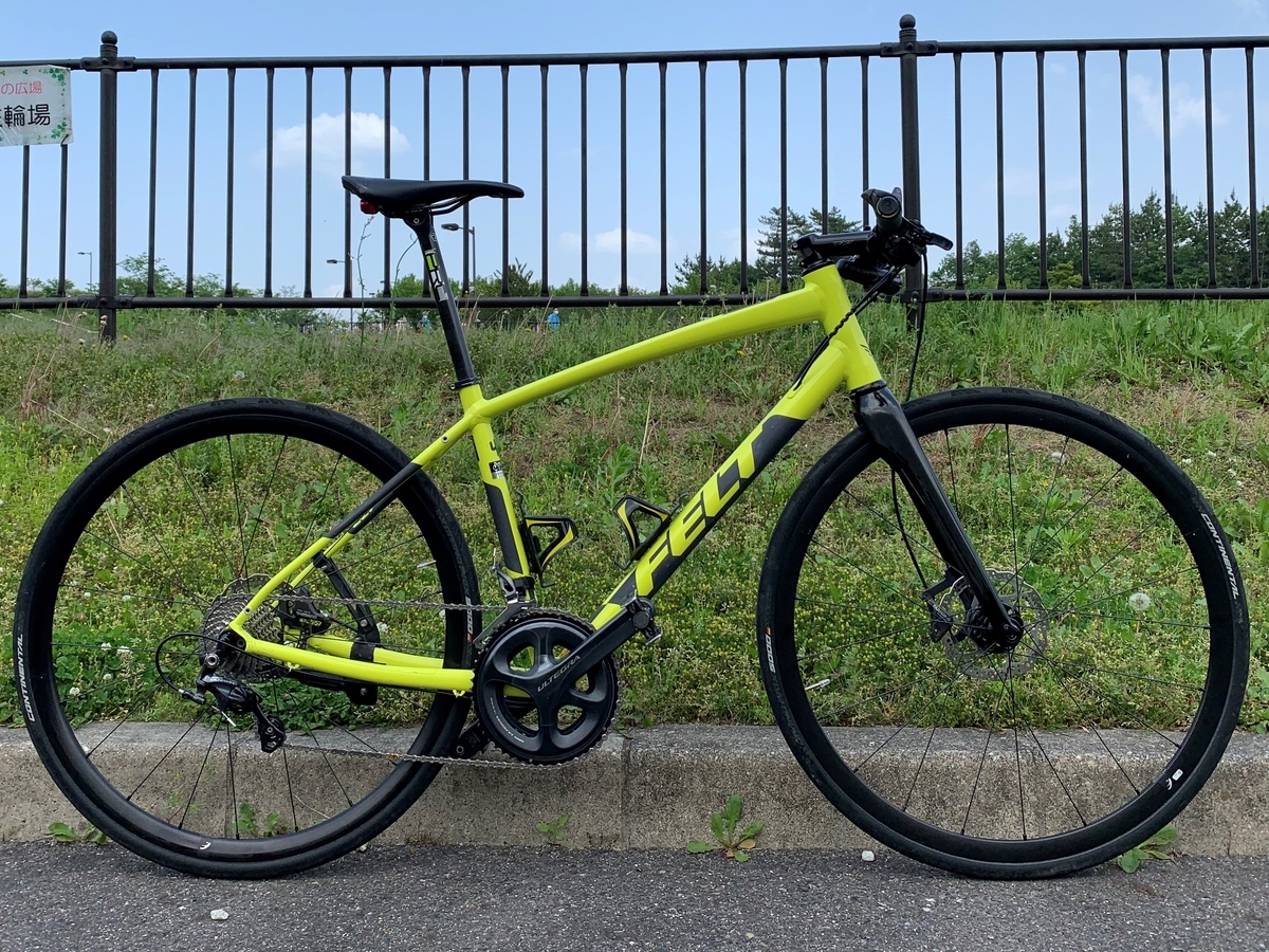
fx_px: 953
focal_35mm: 26
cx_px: 634
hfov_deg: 67.3
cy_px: 476
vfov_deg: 53.1
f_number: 1.8
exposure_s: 1/1585
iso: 25
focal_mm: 4.25
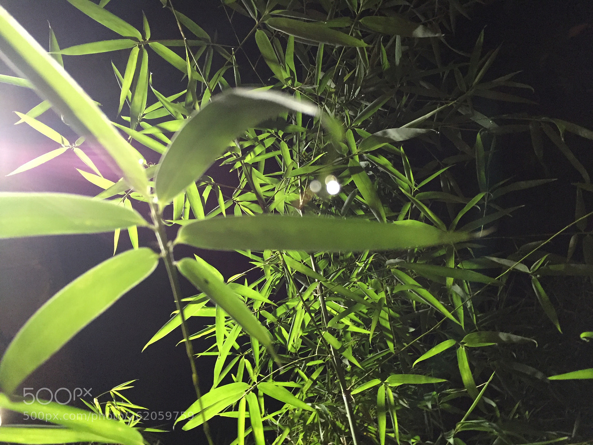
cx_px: 296
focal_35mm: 29
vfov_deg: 48.2
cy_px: 222
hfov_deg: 61.7
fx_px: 497
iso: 320
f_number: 2.2
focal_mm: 4.15
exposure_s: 1/33
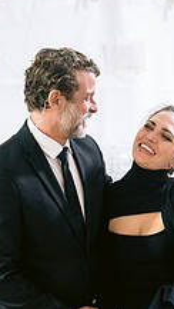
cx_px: 157
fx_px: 891
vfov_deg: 19.5
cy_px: 237
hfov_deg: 11.1
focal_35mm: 109
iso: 800
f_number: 2.5
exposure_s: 1/160
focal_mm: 50
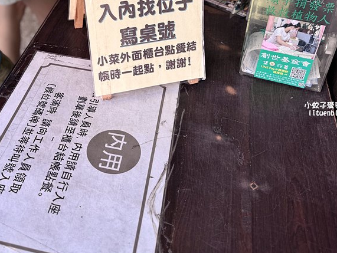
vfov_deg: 33.6
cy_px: 61
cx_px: 122
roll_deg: -1.5
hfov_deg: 44.3
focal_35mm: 42
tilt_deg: -38.0
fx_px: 409
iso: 64
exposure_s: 1/155
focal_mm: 6.76
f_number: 1.78
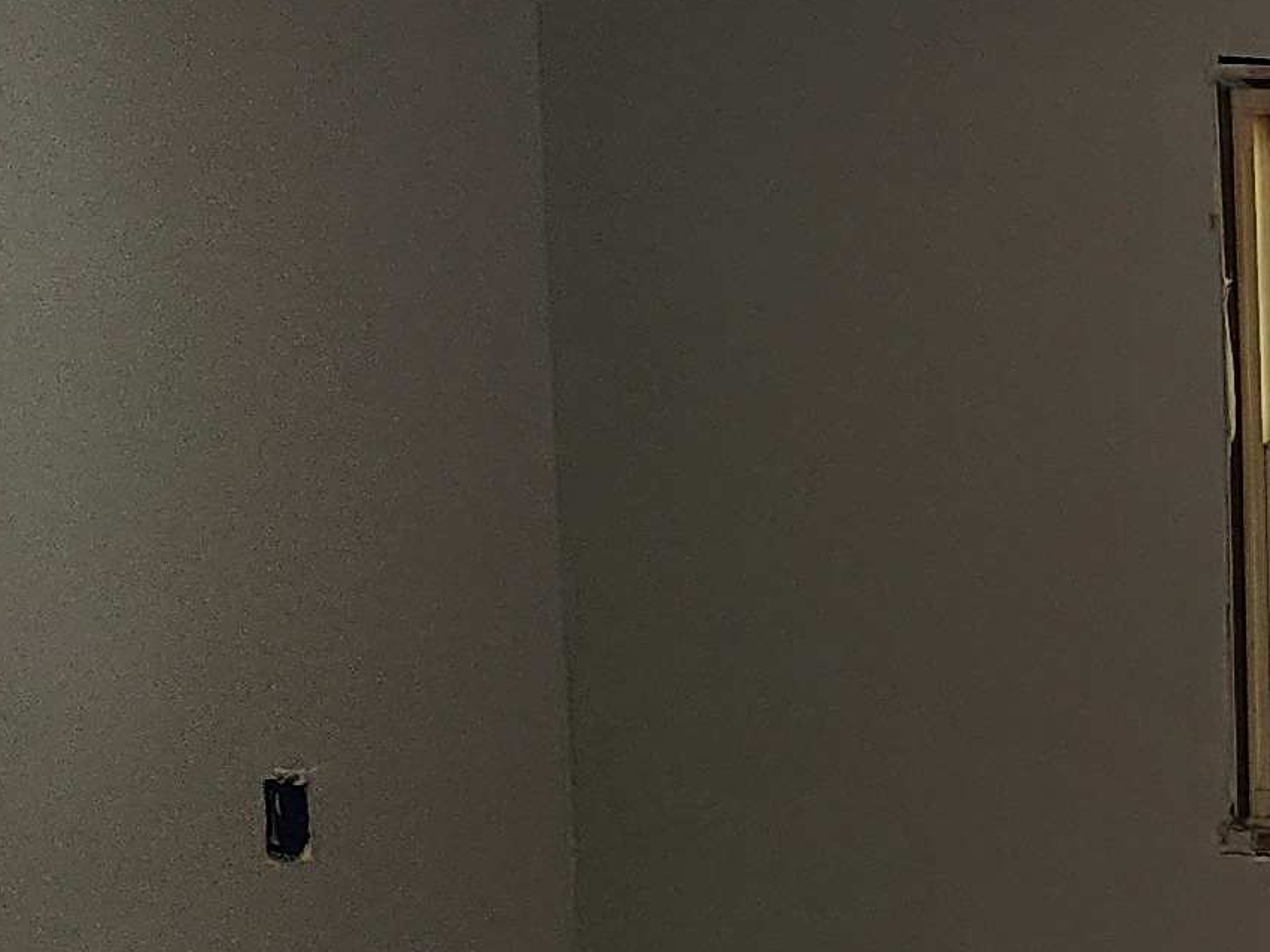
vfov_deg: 13.6
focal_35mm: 108
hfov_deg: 13.8
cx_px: 2916
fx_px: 3962
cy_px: 889
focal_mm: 6.4
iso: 64
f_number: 1.8
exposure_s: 1/180
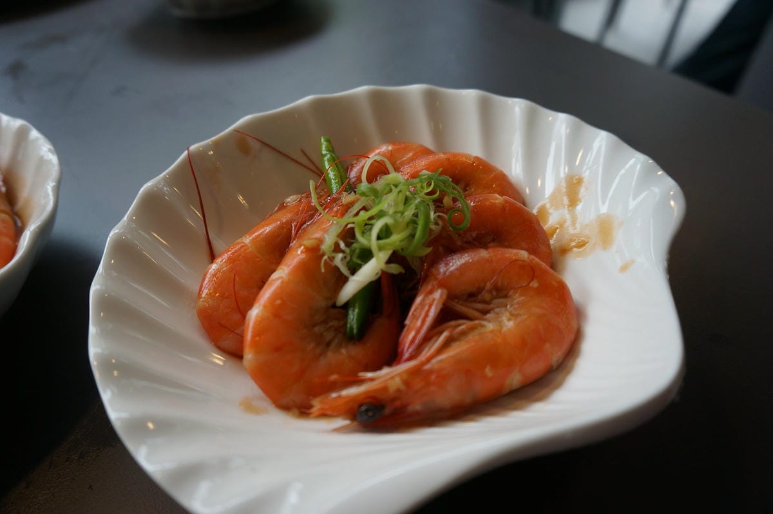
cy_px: 257
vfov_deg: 53.1
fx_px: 515
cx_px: 386
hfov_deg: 73.8
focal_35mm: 24
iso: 250
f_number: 4
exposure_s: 1/160
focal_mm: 16
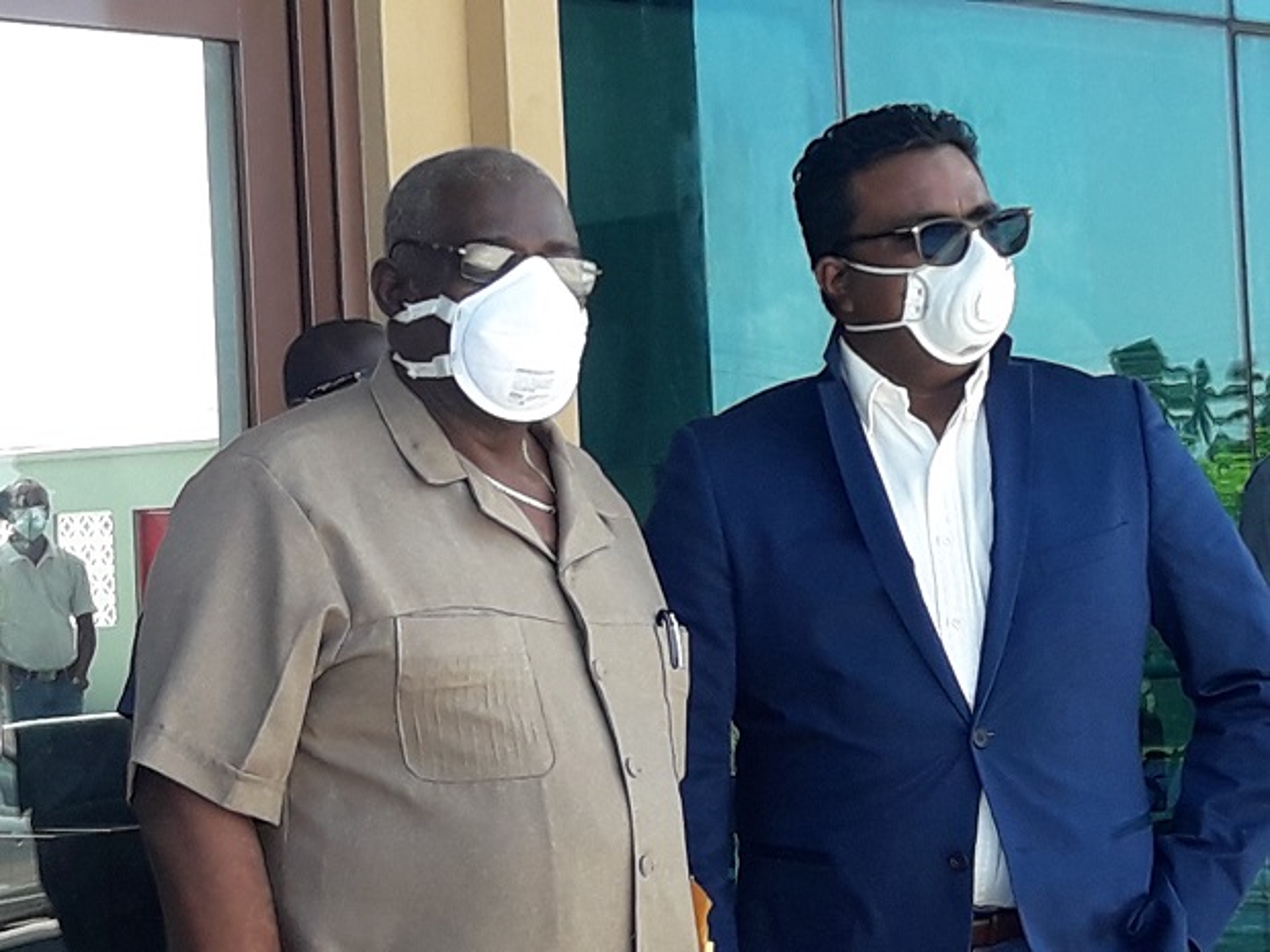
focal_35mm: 28
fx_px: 1027
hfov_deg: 63.4
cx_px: 635
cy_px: 476
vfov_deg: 49.7
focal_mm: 3.7
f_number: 1.9
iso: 40
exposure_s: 1/325
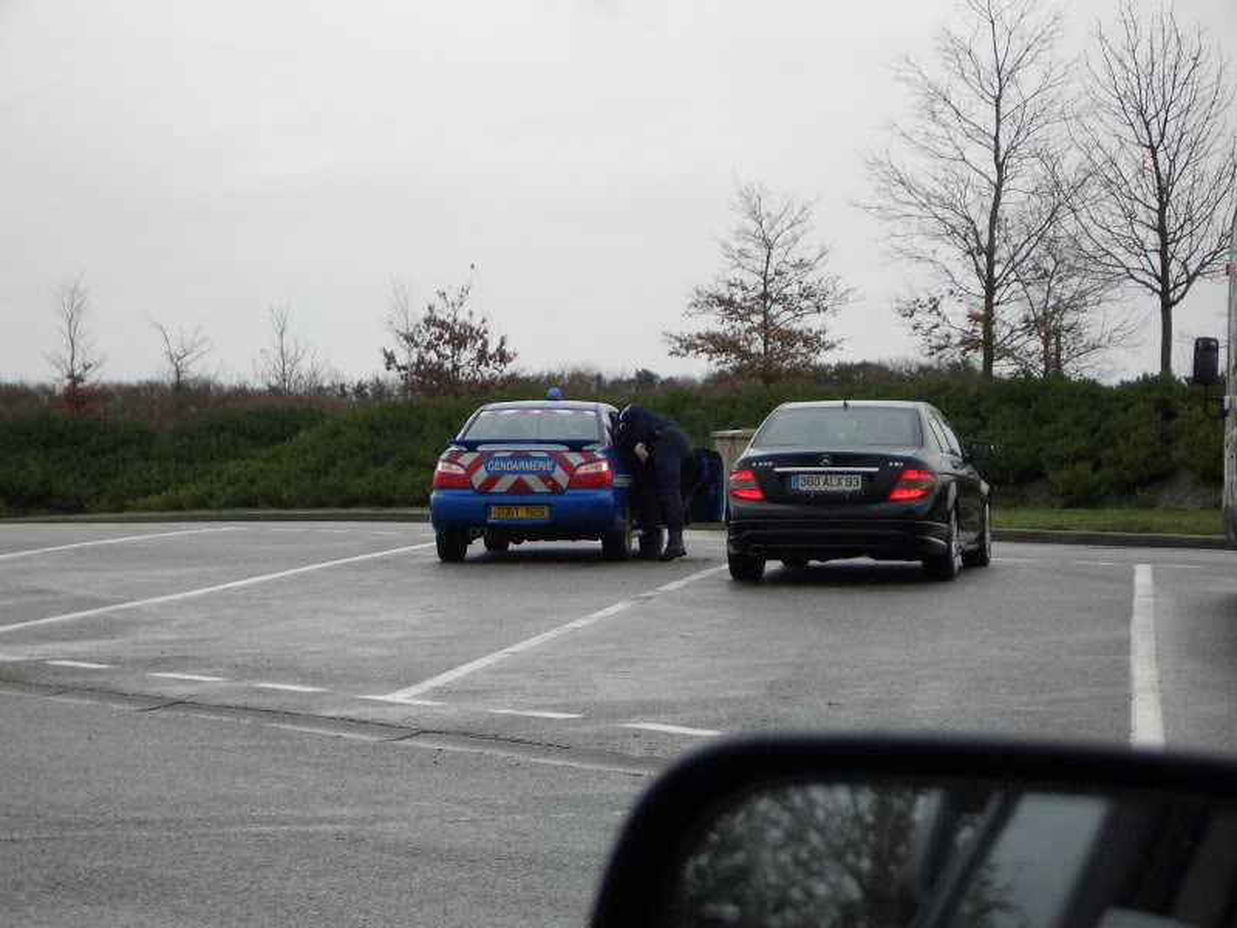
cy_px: 464
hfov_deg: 18.7
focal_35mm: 105
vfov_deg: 14.1
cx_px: 618
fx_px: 3752
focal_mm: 17.4
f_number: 4.8
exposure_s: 1/100
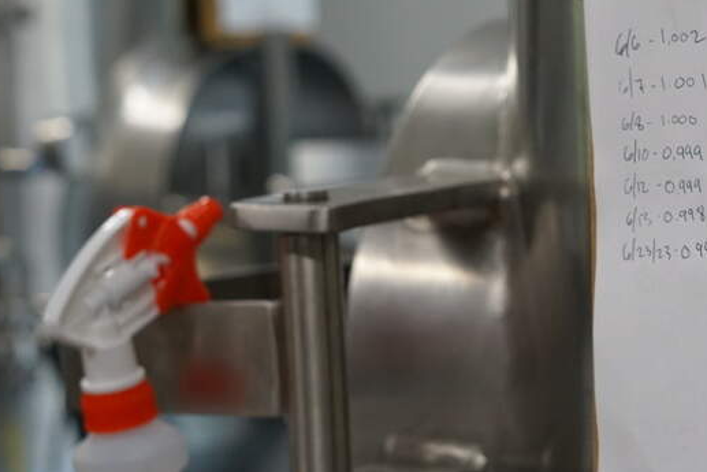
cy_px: 172
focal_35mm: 116
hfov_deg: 17.4
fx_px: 2279
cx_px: 650
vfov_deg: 11.8
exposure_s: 1/160
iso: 1250
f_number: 4
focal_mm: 50
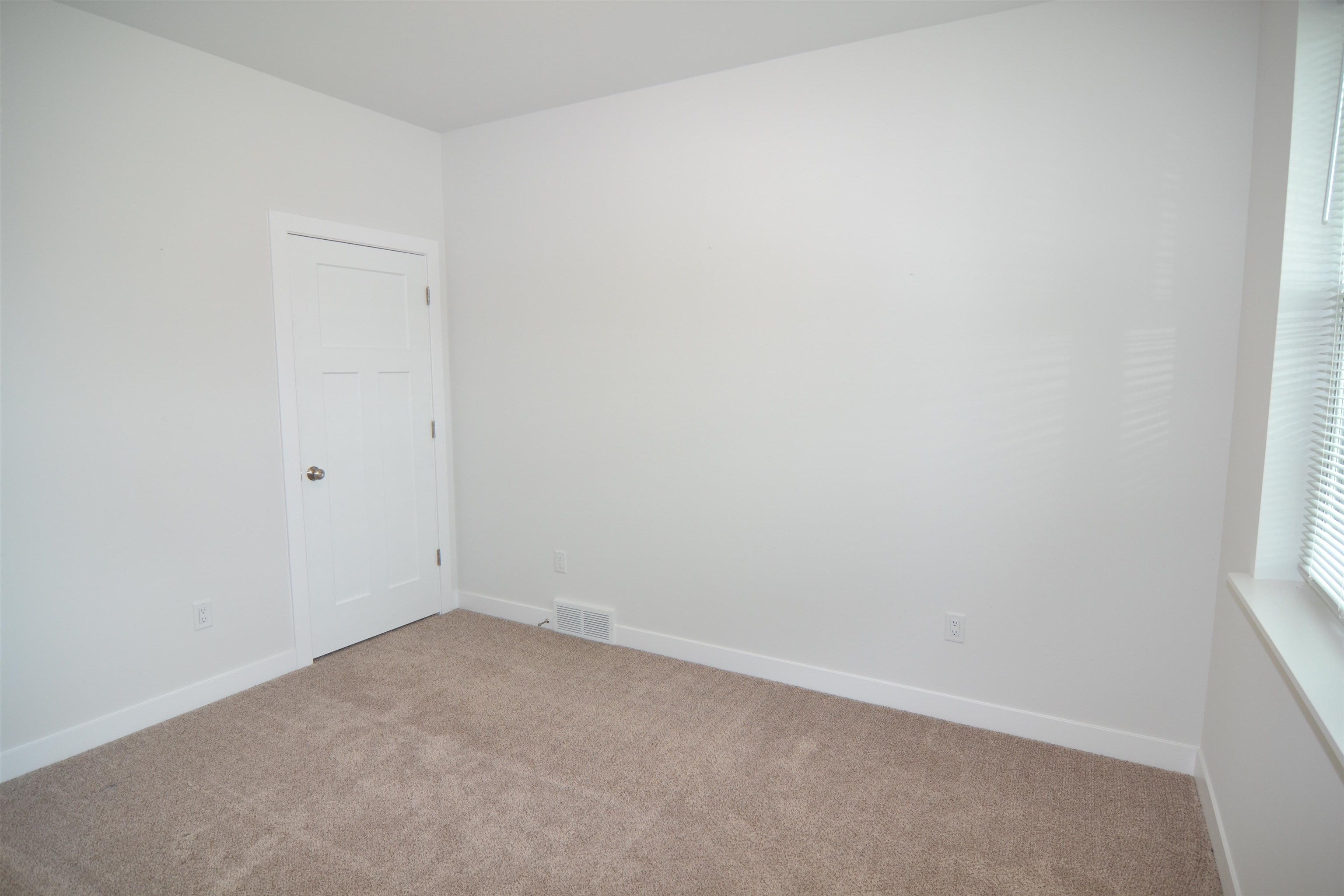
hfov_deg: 90.0
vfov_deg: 67.4
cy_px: 448
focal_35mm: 18
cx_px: 672
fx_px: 672
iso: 400
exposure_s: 1/100
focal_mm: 12
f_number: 5
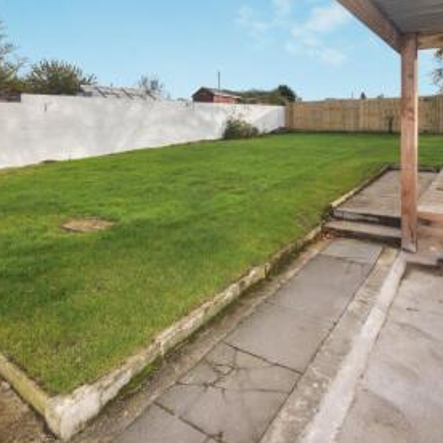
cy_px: 198
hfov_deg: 69.6
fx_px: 319
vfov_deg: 69.4
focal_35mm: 22
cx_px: 236
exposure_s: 1/160
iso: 100
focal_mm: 10
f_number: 6.3
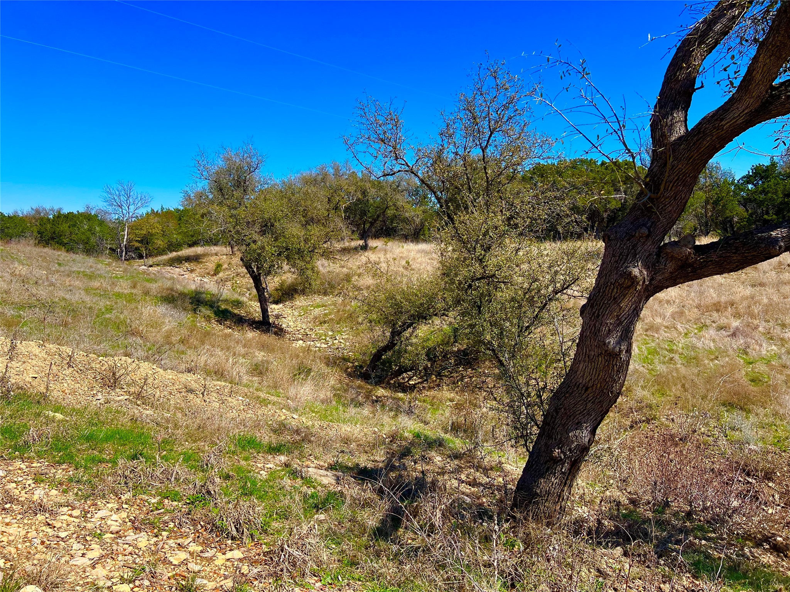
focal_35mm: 26
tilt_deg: -3.4
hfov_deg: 67.3
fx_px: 593
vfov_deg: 53.1
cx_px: 395
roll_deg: +0.4
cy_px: 296
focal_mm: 5.7
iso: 50
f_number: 1.5
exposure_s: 1/3460
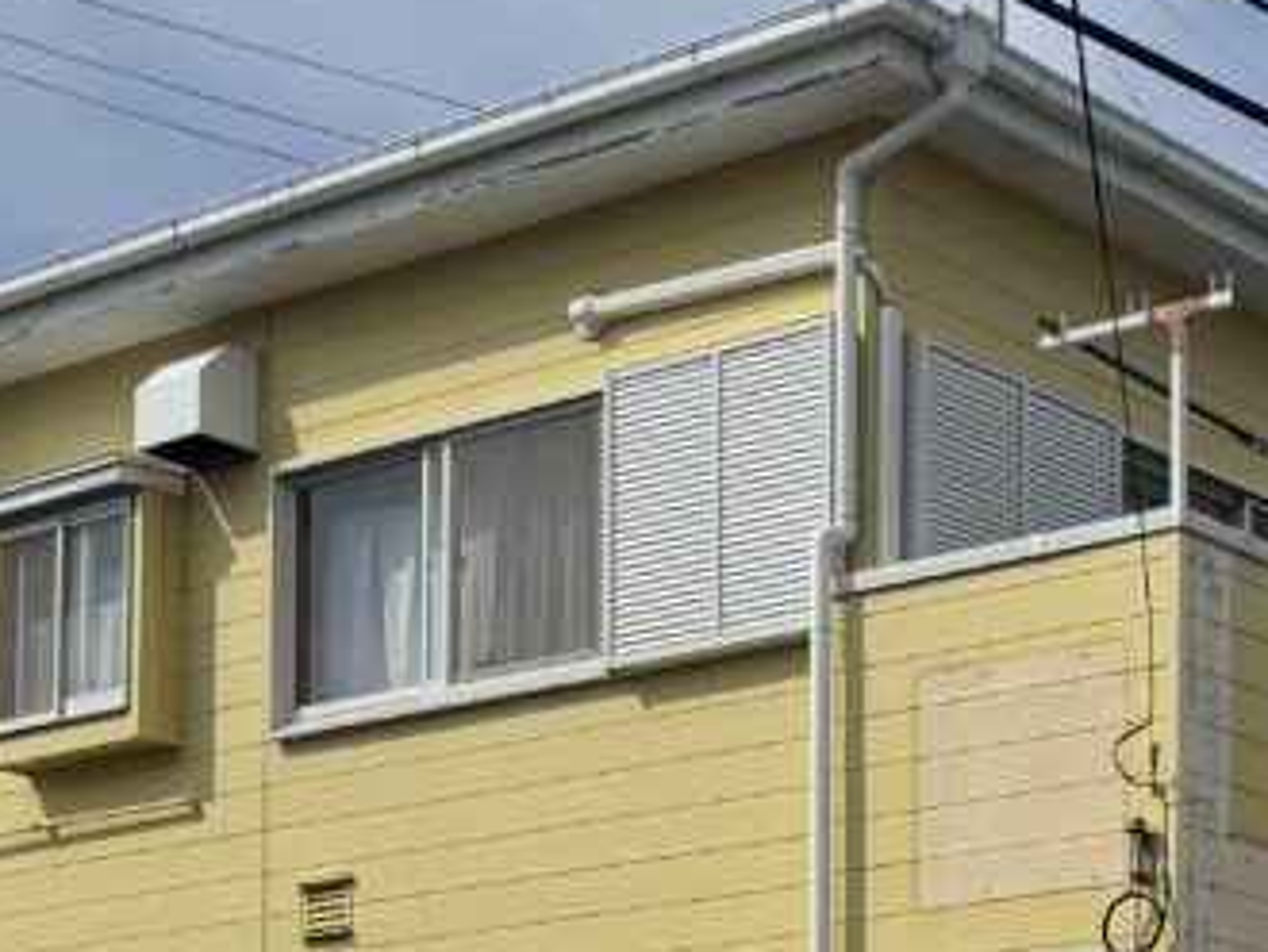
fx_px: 3409
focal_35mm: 93
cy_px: 1355
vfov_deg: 14.9
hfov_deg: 20.3
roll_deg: +0.9
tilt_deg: +5.1
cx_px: 1337
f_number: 1.78
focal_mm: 6.76
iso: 80
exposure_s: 1/7092
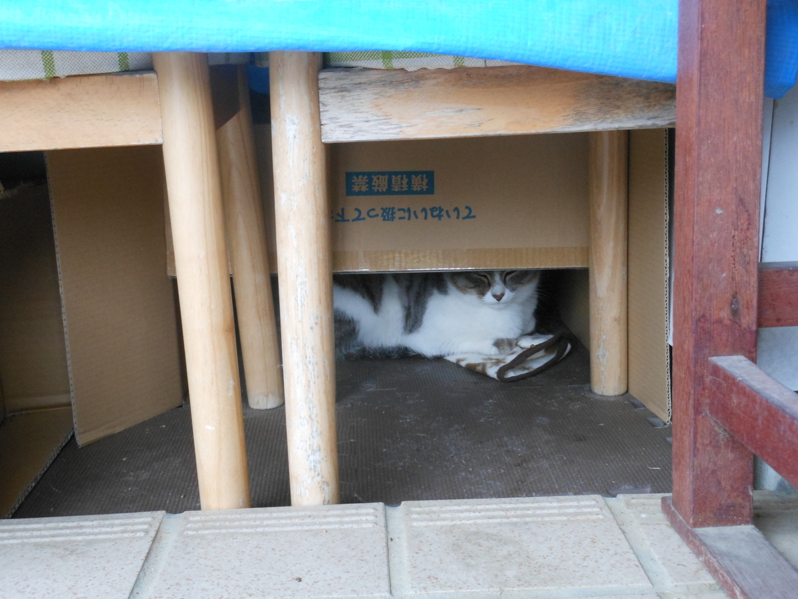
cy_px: 300
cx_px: 399
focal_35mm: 45
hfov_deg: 42.1
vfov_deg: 32.2
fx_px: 1037
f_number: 4.6
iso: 320
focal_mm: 8.1
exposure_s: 1/30
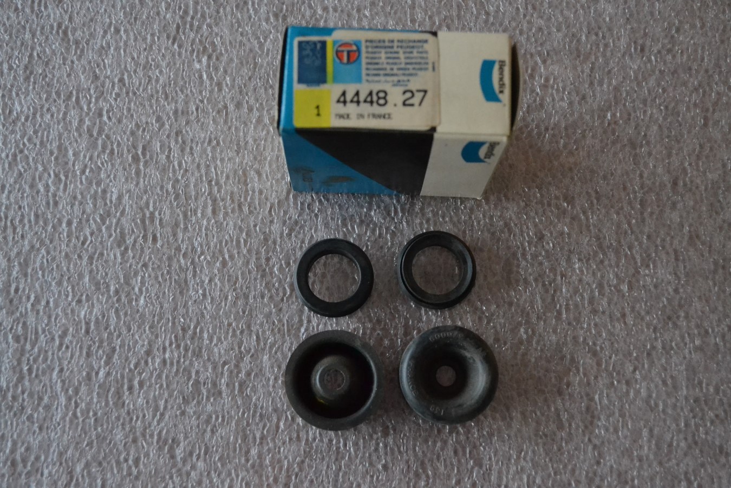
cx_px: 366
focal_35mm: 45
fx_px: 914
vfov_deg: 29.9
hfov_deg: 43.6
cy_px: 244
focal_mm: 30
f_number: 4.5
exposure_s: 1/40
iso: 3200
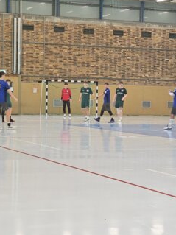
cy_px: 119
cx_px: 102
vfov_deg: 20.9
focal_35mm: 94
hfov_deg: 15.7
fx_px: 638
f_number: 2
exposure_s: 1/50
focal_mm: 7.06
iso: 200
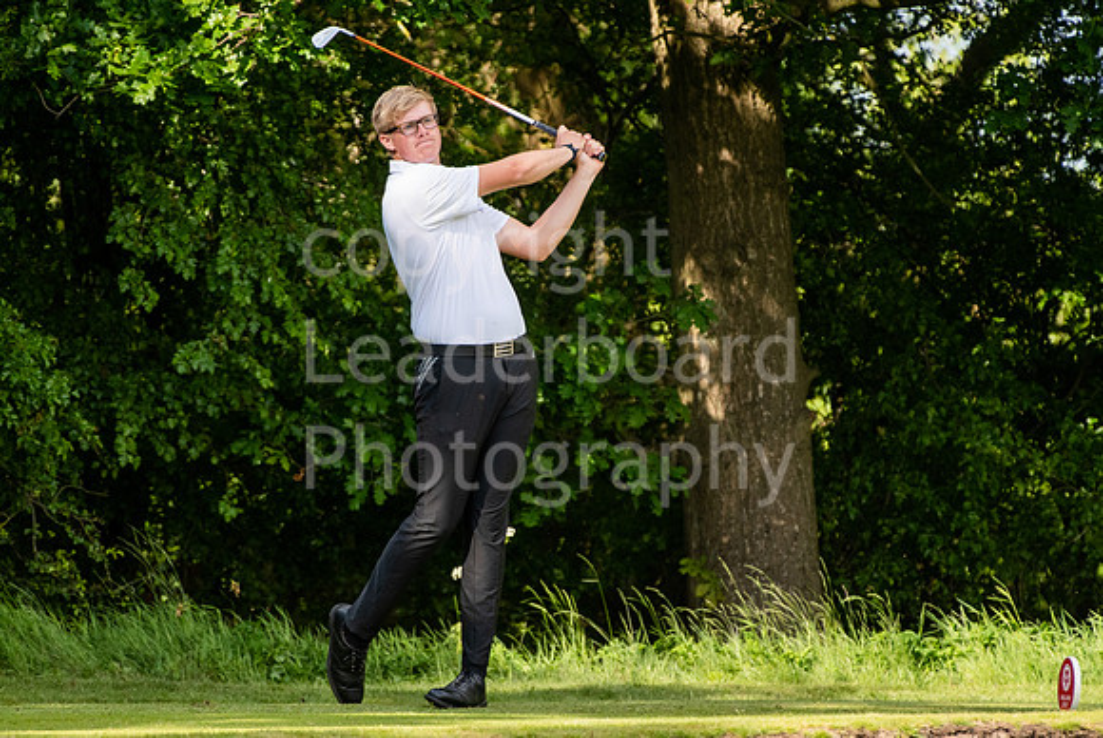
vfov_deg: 2.0
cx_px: 554
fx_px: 20764
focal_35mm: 677
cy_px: 369
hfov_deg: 3.0
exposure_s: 1/1600
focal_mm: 450
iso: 1000
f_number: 5.6
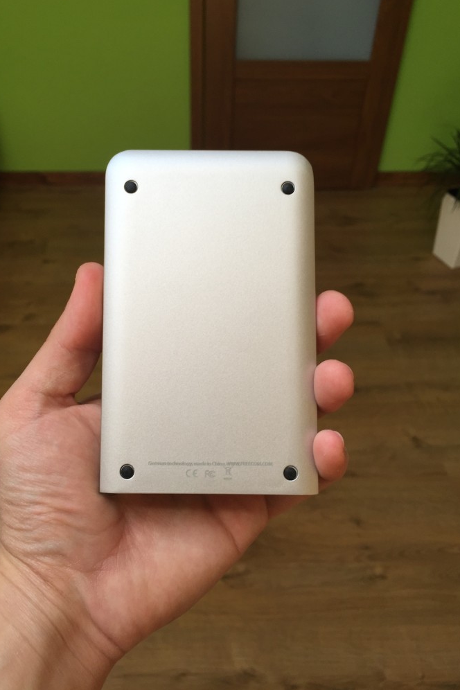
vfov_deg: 60.3
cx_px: 203
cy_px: 337
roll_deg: -0.6
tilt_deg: -42.4
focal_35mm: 31
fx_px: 594
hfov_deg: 42.3
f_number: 2.2
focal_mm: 4.15
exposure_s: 1/113
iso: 32
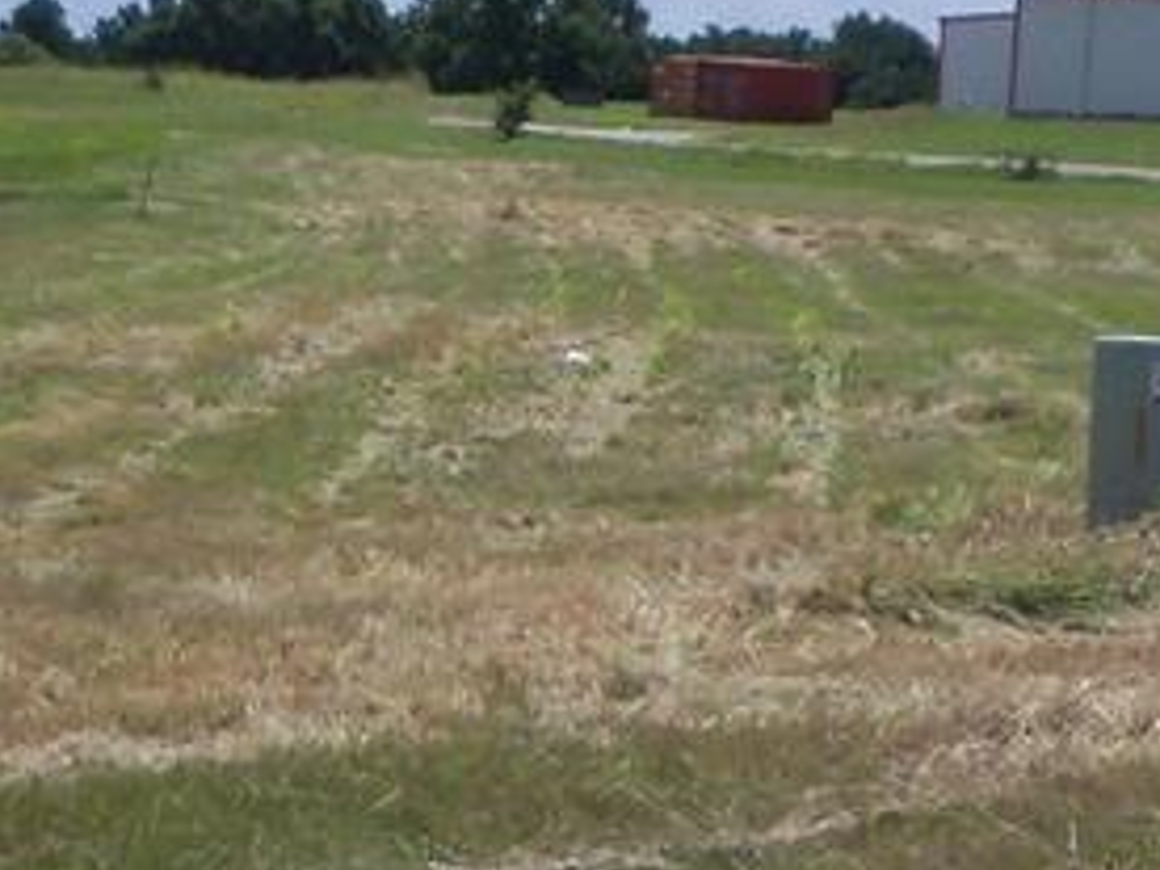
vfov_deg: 10.5
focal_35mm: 141
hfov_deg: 13.9
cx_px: 261
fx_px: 4725
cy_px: 240
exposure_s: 1/640
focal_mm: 6.3
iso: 100
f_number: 5.6
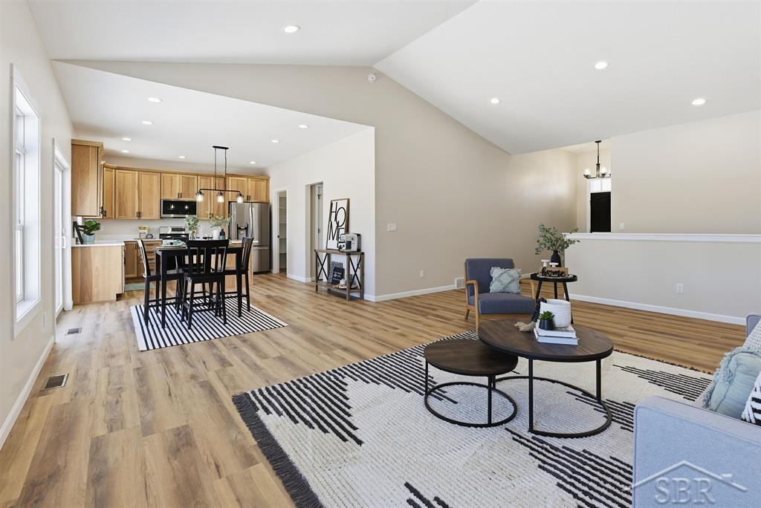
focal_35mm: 16
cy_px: 254
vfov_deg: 73.8
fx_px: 338
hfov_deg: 96.7
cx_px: 380
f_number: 10
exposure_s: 1/60
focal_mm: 16
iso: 100
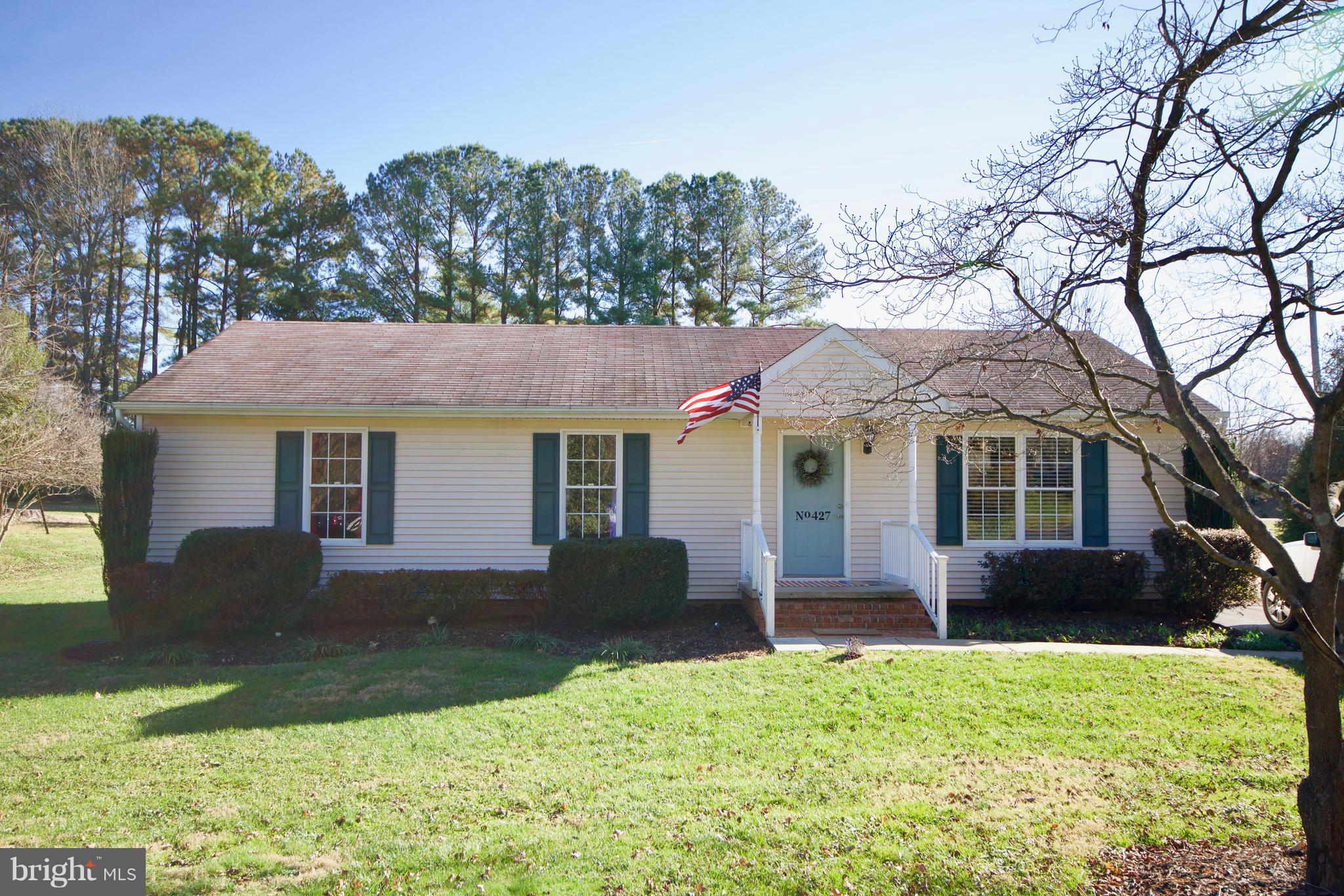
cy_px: 448
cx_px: 672
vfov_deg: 43.6
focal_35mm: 30
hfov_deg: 61.9
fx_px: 1120
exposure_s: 1/250
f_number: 5.6
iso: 200
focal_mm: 20
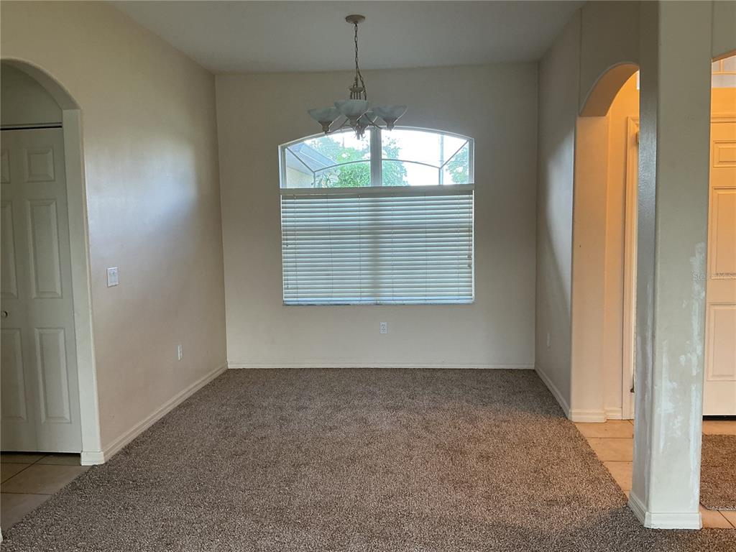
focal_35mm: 29
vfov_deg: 48.2
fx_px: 617
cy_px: 276
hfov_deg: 61.7
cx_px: 368
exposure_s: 1/60
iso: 80
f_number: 1.8
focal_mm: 3
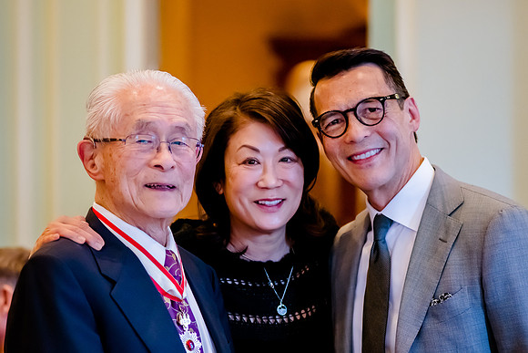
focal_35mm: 148
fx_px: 2171
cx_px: 236
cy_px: 177
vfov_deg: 9.3
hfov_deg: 13.9
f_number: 2.8
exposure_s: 1/160
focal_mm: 105
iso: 4000
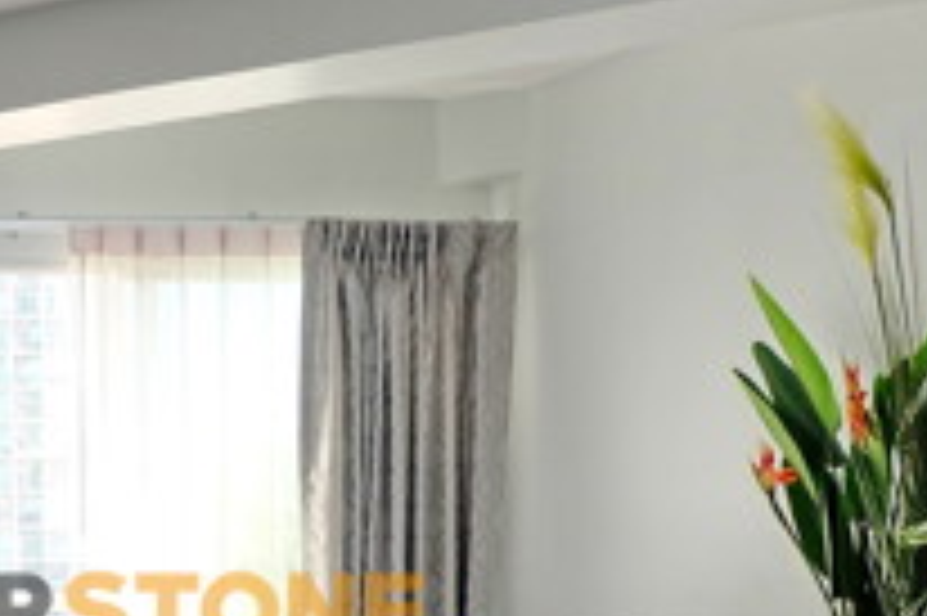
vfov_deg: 18.8
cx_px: -108
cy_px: 643
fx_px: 1801
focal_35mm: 70
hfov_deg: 26.5
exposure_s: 1/160
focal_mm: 16
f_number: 3.5
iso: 800
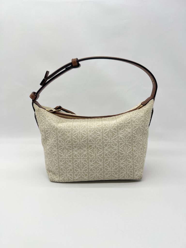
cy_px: 124
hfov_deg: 53.1
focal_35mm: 26
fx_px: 186
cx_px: 93
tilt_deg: -10.1
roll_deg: +0.4
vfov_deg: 67.3
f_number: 1.5
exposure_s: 1/162
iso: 40
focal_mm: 5.7
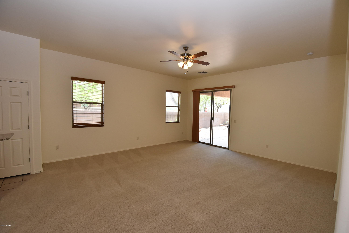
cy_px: 116
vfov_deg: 77.4
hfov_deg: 100.3
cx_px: 174
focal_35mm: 15
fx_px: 146
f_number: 5.6
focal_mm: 10
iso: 640
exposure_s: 1/125
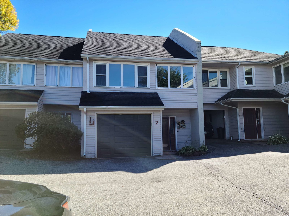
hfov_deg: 63.4
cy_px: 108
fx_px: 234
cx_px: 144
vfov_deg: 49.7
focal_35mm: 28
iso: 25
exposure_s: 1/348
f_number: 2
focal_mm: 5.9
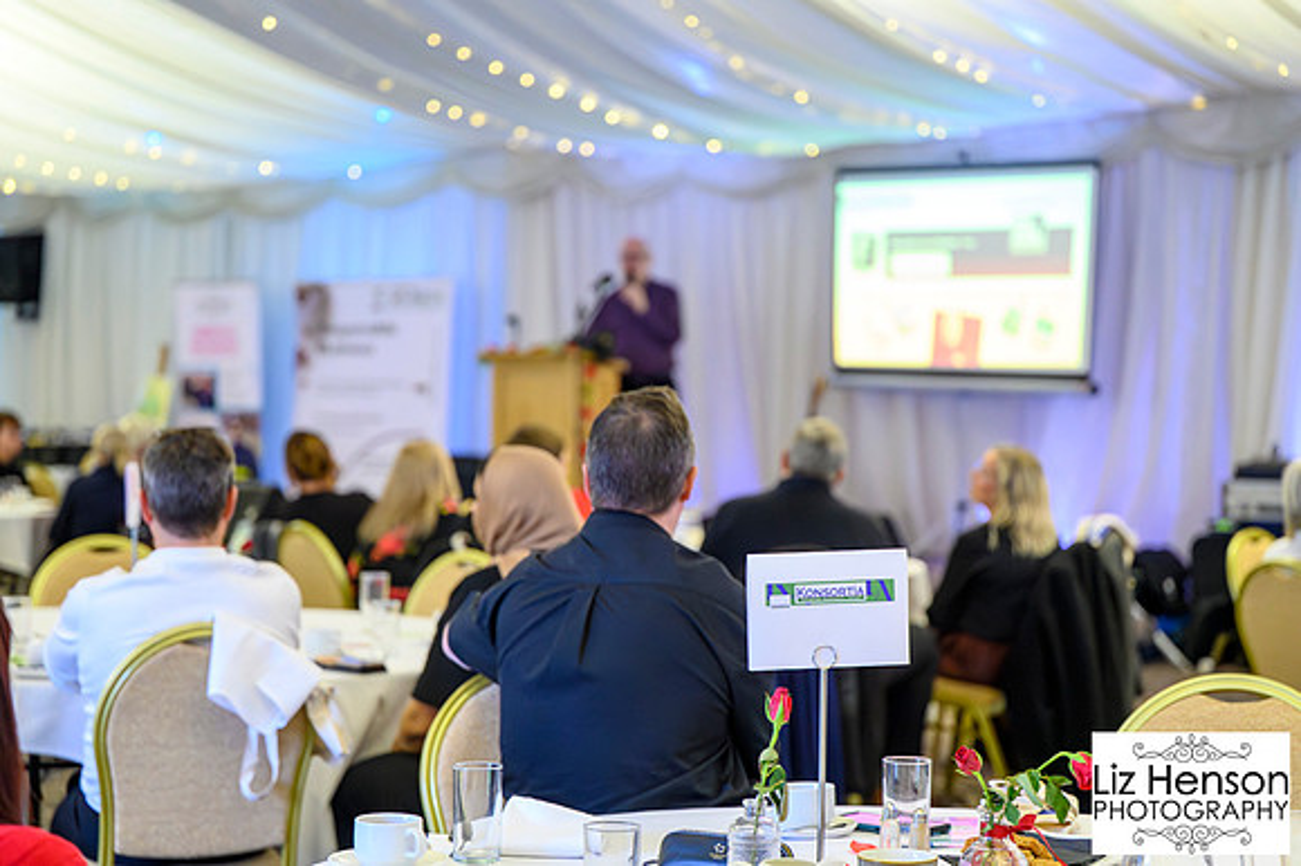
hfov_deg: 28.6
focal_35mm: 71
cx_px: 650
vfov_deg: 19.2
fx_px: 2554
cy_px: 433
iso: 12800
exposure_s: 1/200
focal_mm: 70
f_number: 2.8
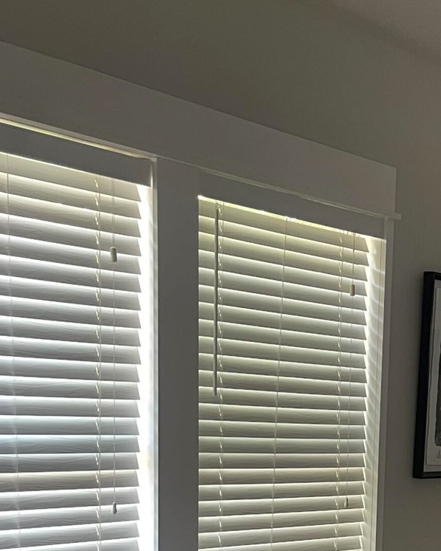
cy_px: 581
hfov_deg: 21.4
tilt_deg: -9.0
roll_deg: -2.9
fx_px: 1093
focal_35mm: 67
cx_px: 505
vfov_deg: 26.4
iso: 160
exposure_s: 1/60
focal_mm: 5.1
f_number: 1.6
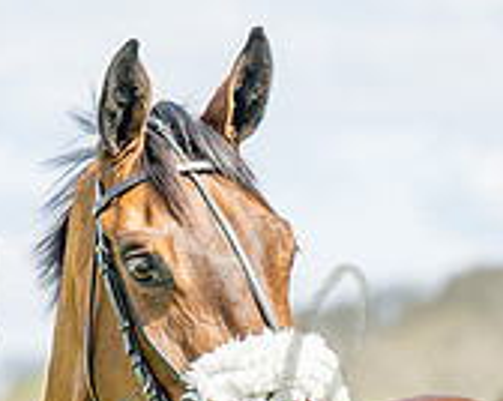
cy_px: 473
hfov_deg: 2.7
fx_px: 10513
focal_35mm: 707
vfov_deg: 2.2
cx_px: 431
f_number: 4
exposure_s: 1/3200
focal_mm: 125
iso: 400
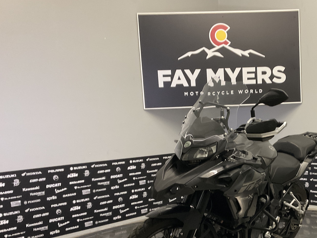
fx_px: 412
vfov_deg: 31.9
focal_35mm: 45
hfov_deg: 40.8
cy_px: 160
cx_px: 240
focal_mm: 3
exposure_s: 1/60
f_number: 1.8
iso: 200
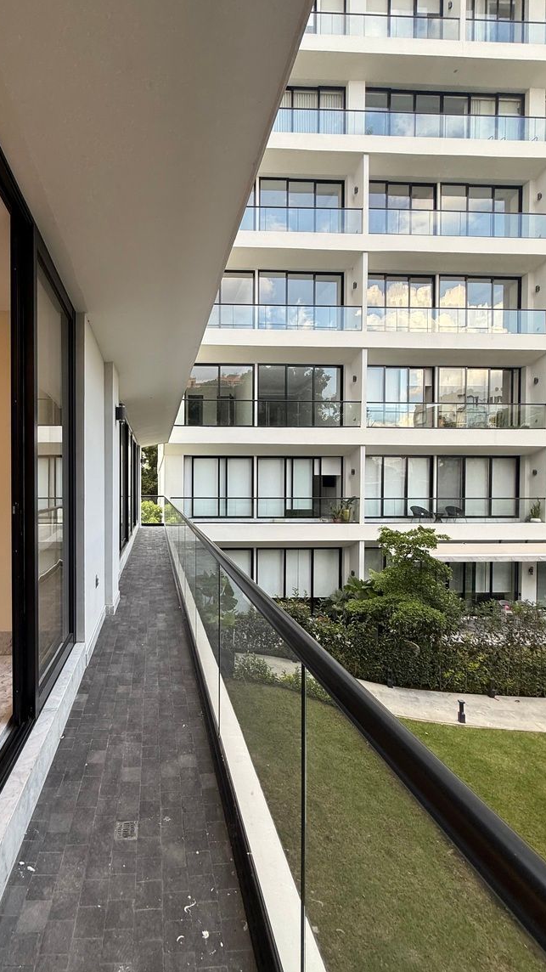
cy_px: 494
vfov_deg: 99.4
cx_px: 170
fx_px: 412
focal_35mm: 16
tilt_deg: +2.9
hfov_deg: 64.8
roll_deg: +0.6
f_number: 2.2
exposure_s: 1/99
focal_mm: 2.22
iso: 50
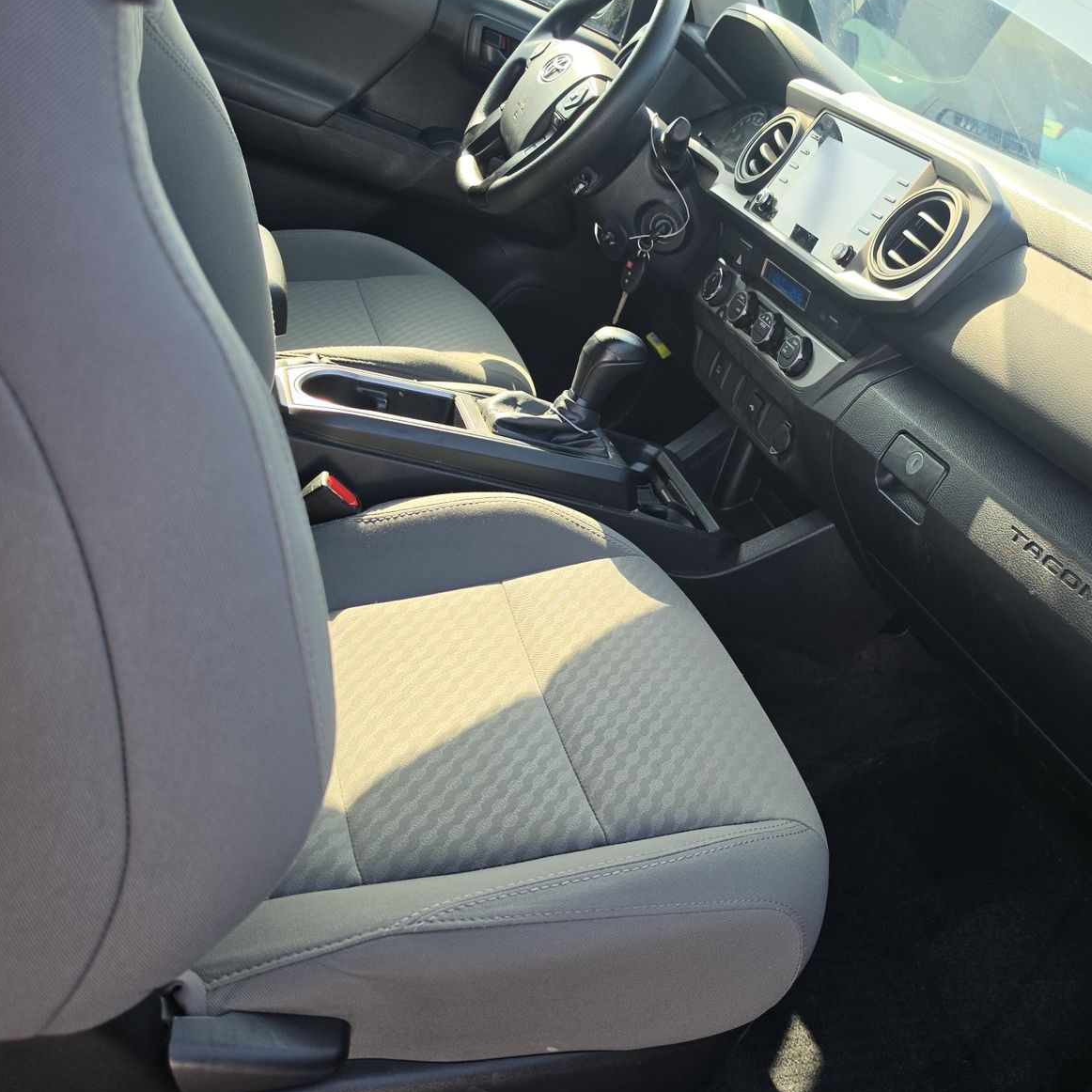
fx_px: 999
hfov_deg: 56.0
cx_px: 731
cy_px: 540
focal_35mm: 28
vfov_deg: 57.3
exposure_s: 1/207
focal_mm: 6.5
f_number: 1.4
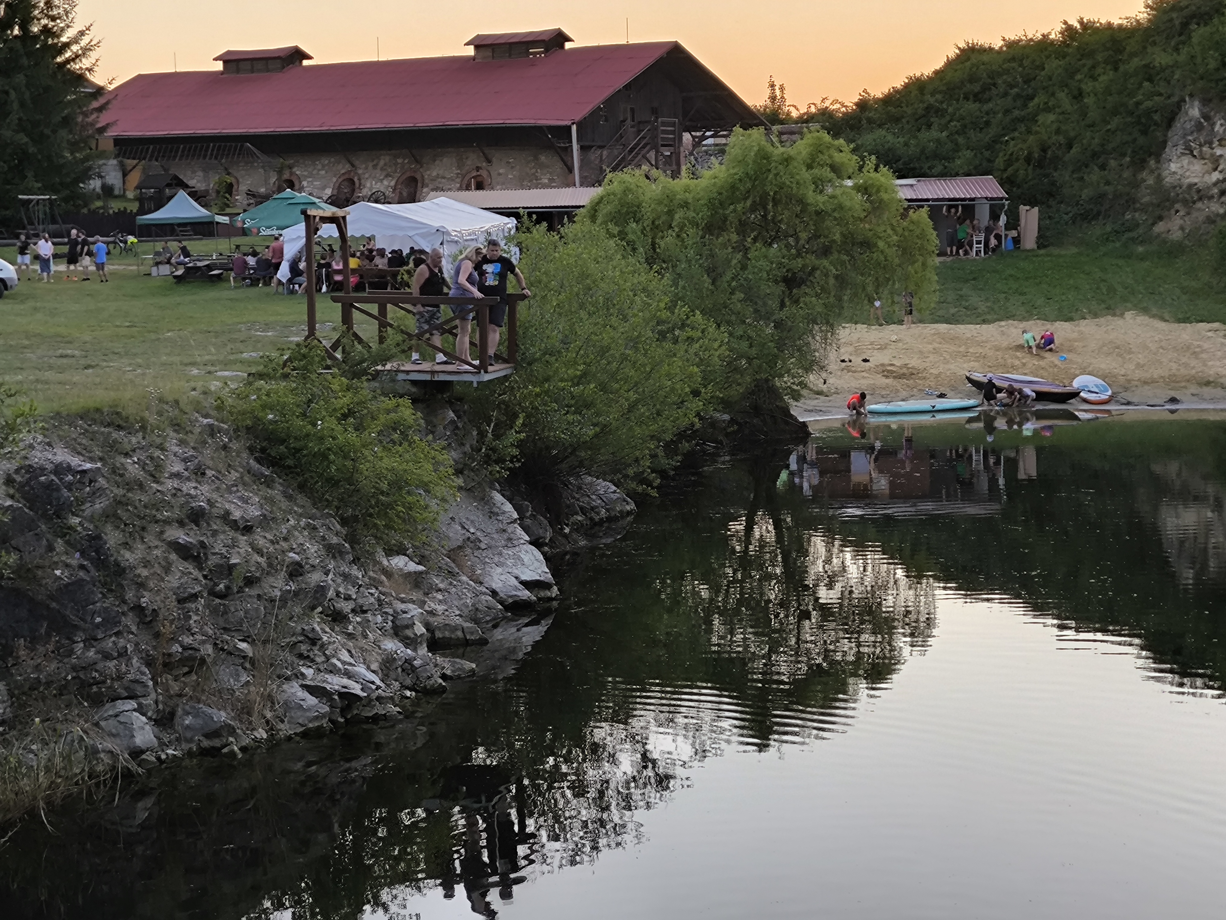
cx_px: 613
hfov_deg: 28.6
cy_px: 460
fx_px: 2408
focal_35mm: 68
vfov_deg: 21.6
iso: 125
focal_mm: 7.1
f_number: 1.9
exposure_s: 1/100
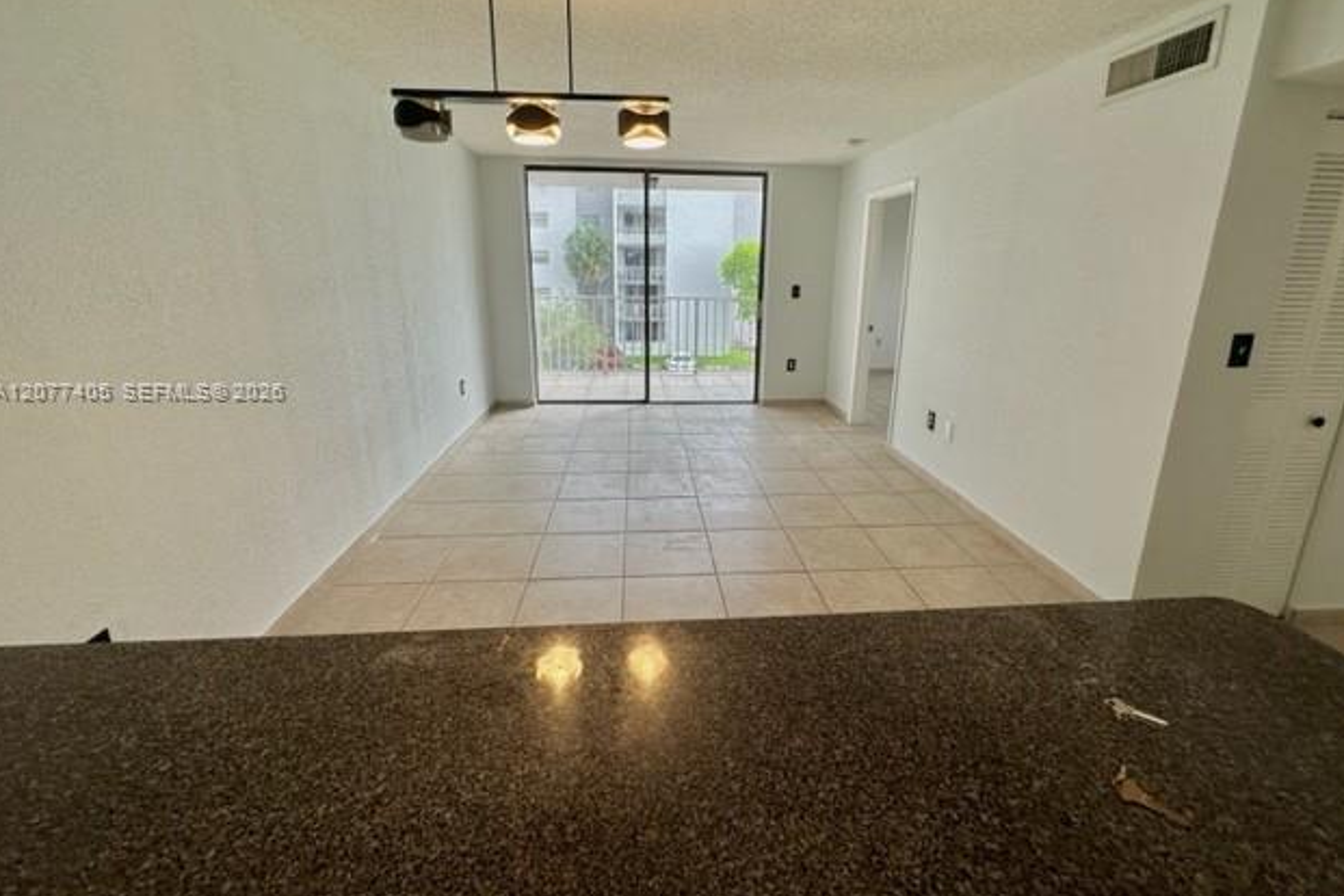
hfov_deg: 100.4
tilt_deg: -13.3
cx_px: 680
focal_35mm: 15
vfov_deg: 77.0
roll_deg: -0.7
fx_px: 560
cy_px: 392
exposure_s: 1/120
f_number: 2.2
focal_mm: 2.22
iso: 80
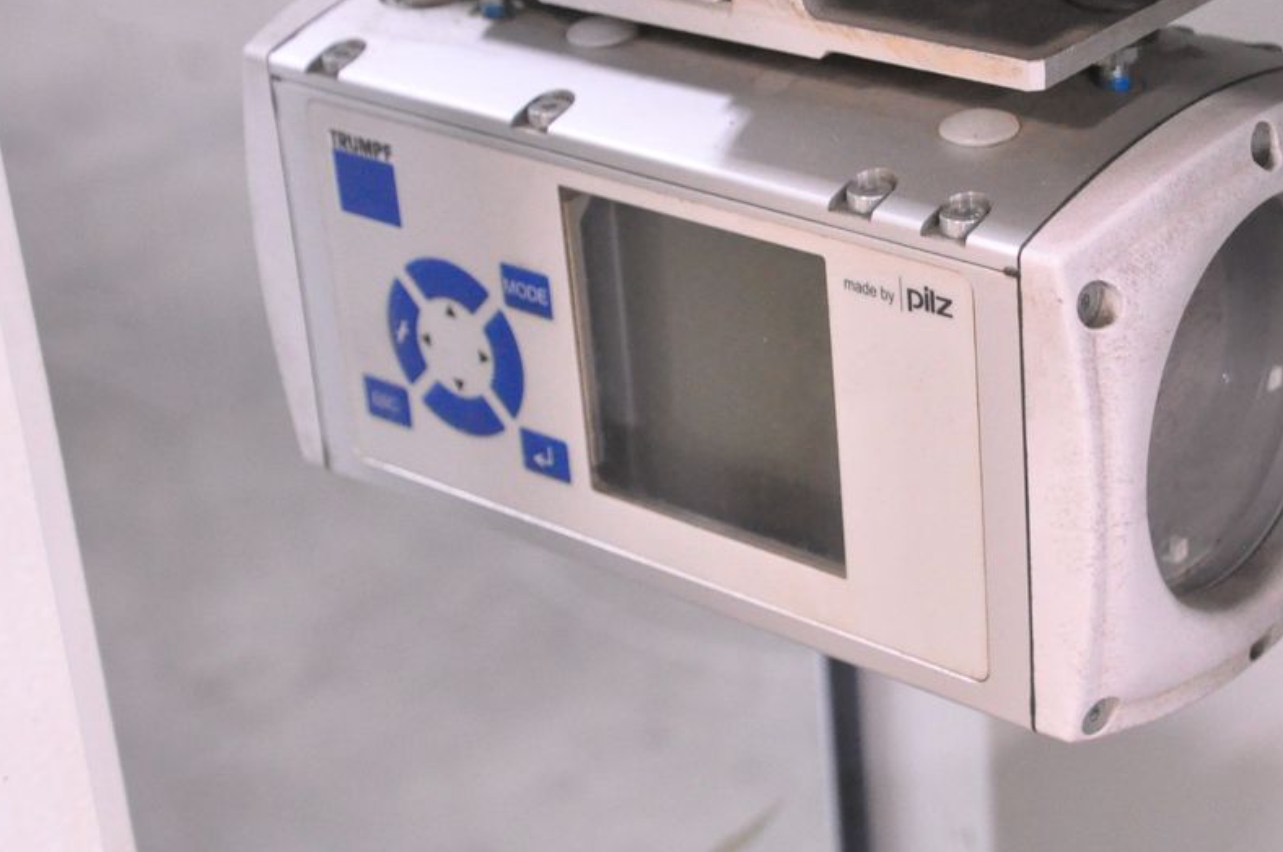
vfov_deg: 17.0
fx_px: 2847
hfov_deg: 25.0
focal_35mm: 80
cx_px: 992
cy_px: 280
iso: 3200
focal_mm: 30
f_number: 5.6
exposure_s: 1/30
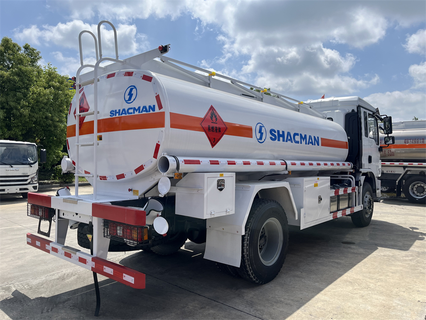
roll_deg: +0.2
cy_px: 160
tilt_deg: -0.7
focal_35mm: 26
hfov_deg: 67.3
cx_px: 213
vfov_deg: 53.1
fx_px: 320
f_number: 1.6
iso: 50
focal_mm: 5.1
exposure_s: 1/5319
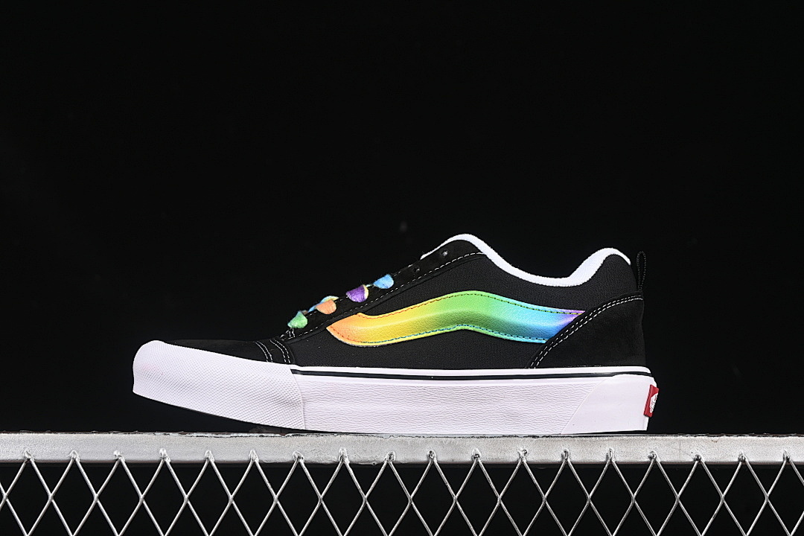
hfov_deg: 27.0
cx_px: 402
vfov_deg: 18.2
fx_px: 1675
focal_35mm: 75
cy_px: 268
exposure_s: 1/60
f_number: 6.3
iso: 160
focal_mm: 50
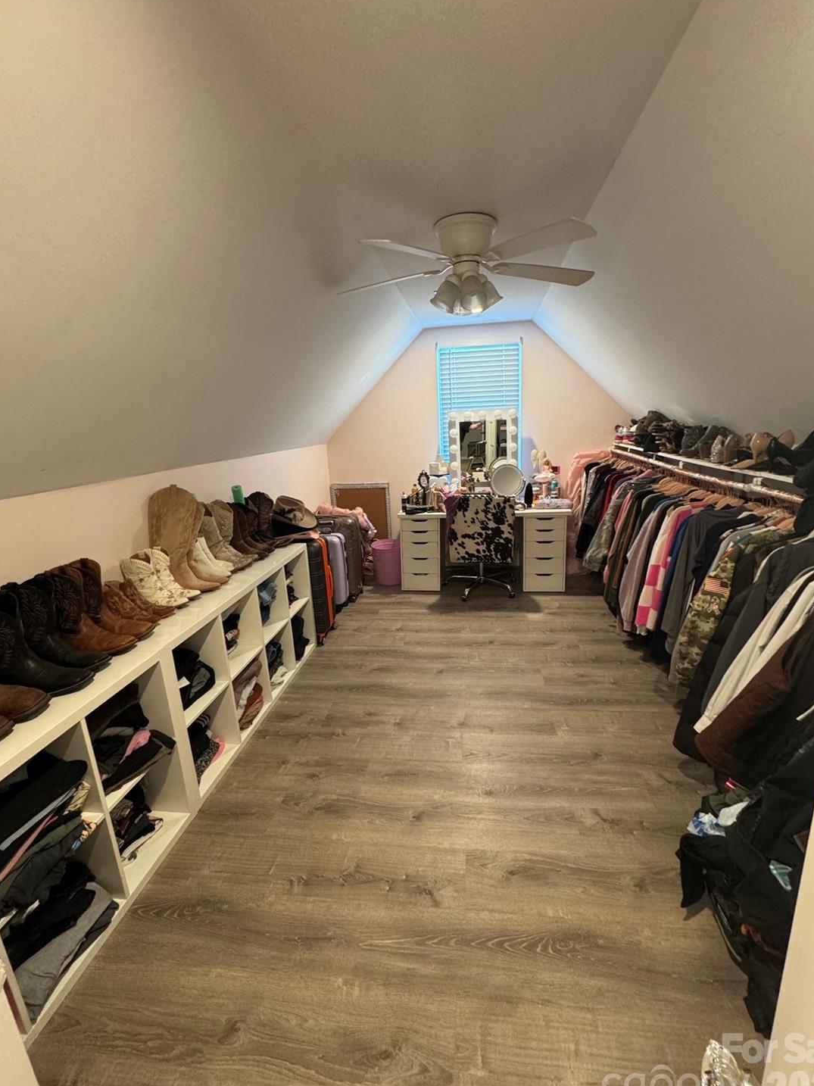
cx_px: 422
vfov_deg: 98.2
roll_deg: +3.4
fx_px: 470
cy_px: 535
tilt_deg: -12.9
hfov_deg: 81.7
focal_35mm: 15
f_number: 2.2
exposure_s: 1/60
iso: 400
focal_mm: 2.22
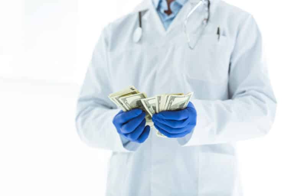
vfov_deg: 17.1
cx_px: 147
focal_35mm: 80
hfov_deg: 25.3
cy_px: 98
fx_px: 654
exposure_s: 1/250
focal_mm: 80
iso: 160
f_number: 2.8
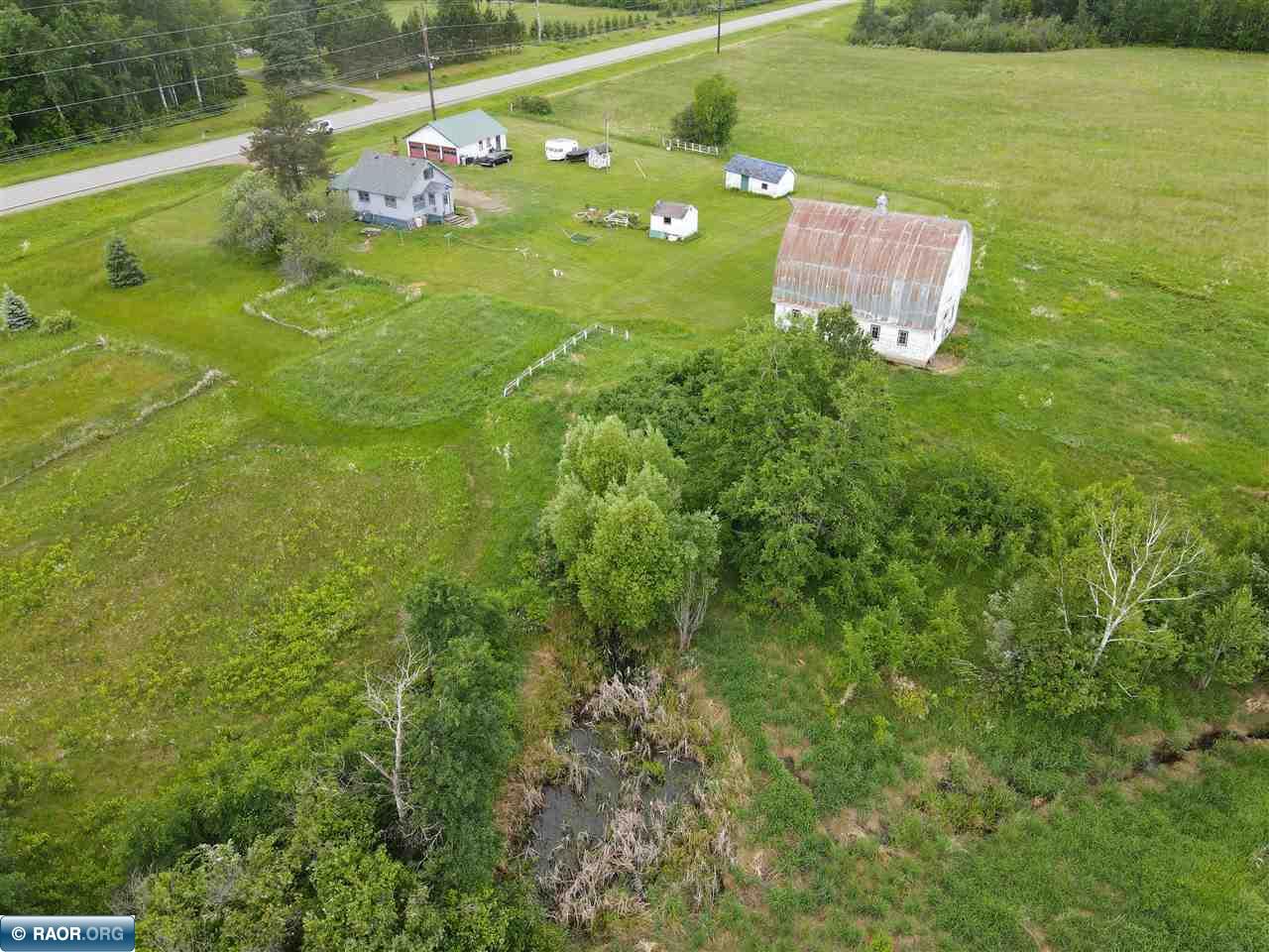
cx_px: 634
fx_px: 880
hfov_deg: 71.6
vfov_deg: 56.8
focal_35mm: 24
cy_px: 476
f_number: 2.8
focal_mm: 4.5
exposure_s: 1/60
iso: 100
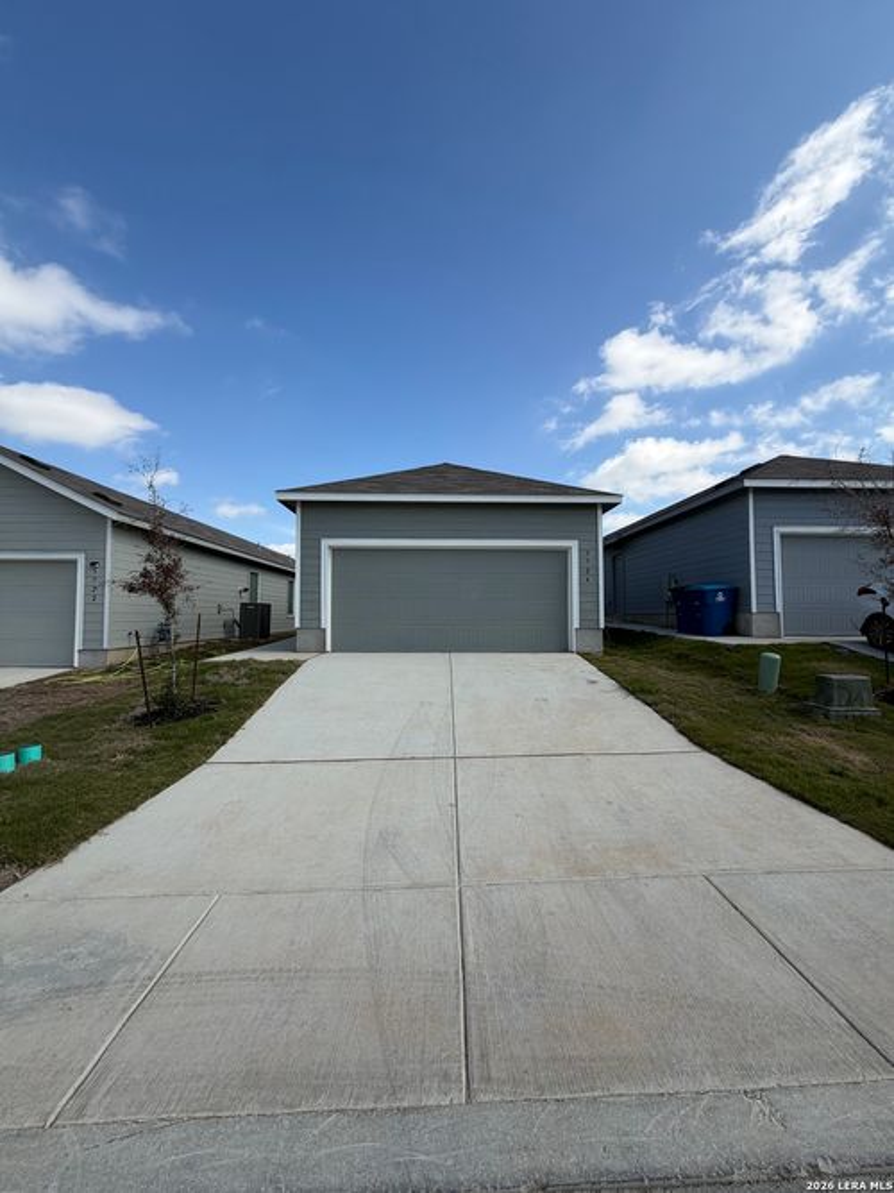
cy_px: 596
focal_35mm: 14
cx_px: 447
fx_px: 482
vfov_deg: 102.1
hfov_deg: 85.7
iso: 20
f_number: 2.2
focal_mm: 2.22
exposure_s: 1/820
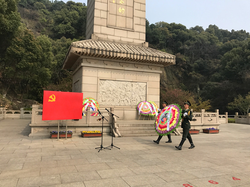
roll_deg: -1.2
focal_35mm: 28
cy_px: 94
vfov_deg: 49.7
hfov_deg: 63.4
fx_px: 202
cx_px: 125
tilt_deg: +3.2
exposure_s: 1/2283
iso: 20
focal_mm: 3.99
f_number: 1.8
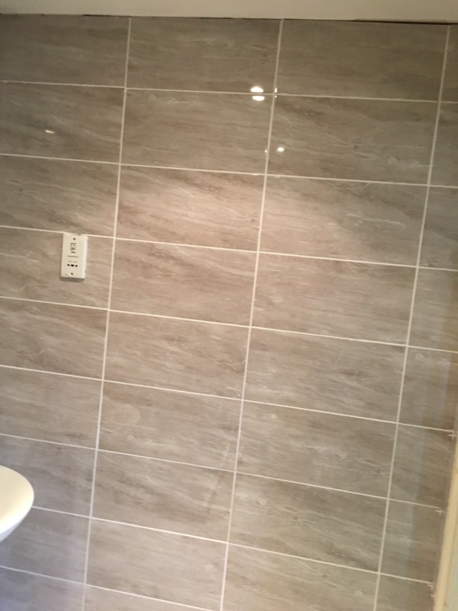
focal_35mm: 29
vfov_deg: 61.7
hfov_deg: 48.2
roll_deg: -7.0
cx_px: 229
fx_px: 512
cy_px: 306
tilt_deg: -7.0
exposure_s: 1/33
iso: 160
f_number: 2.2
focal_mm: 4.15
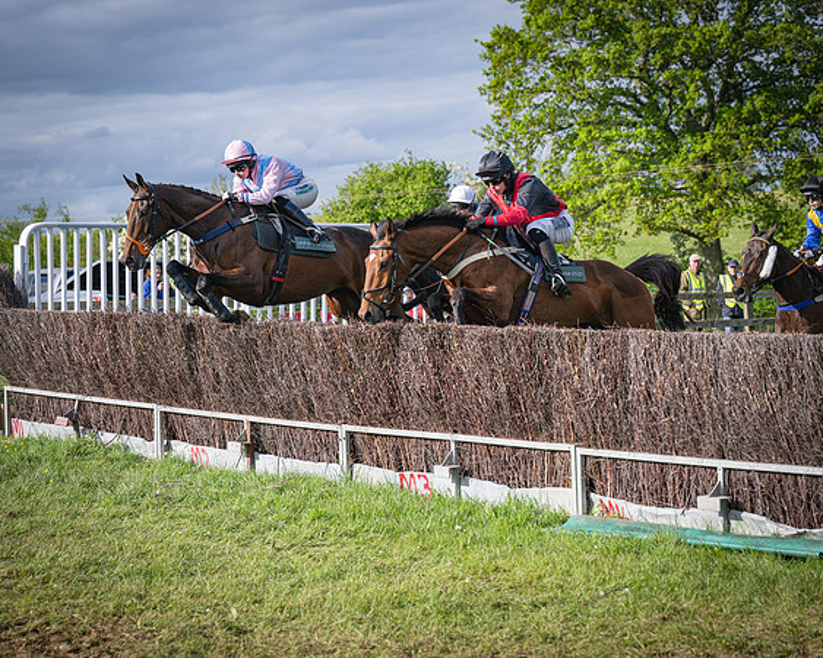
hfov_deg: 21.8
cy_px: 329
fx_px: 2139
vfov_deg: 17.5
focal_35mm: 88
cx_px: 412
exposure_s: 1/4000
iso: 400
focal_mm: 78
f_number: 4
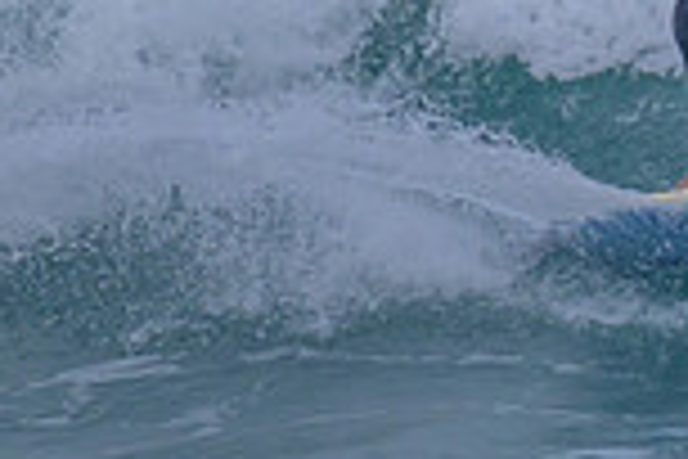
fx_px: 77776
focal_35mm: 4070
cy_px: 21
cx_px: 1080
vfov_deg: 0.3
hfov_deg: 0.5
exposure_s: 1/2000
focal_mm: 800
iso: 720
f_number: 11
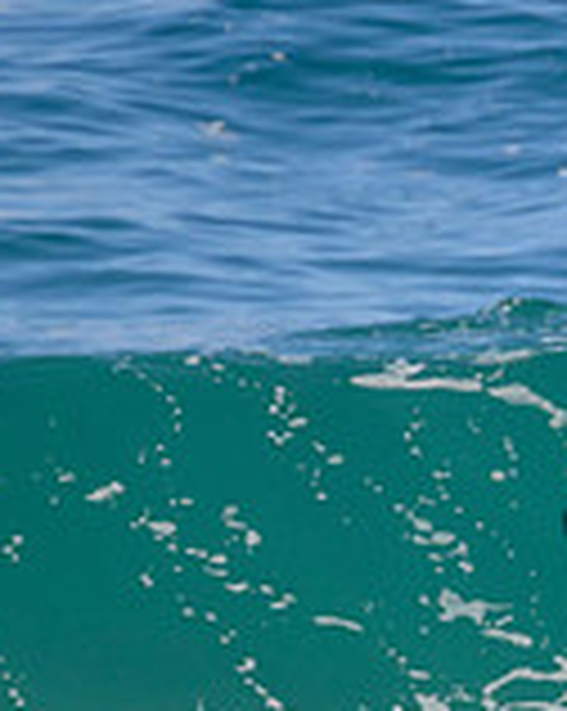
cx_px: 1026
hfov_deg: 0.6
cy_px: 542
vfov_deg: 0.7
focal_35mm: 2761
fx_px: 58028
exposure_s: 1/2000
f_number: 11
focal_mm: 800
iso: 1600
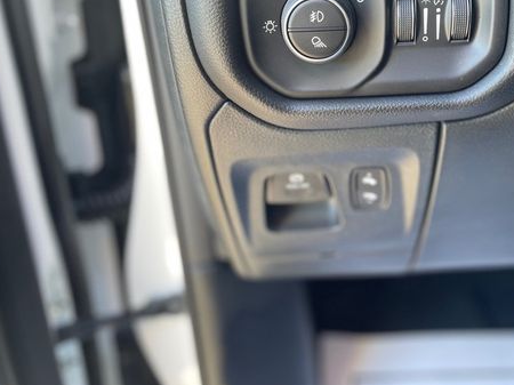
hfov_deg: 49.2
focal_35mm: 37
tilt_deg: -18.6
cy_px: 128
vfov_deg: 38.2
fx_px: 549
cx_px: 347
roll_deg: +6.0
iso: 125
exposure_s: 1/67
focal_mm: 4.2
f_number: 1.6
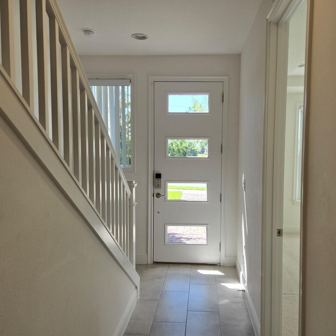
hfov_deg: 57.2
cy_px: 171
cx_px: 184
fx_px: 307
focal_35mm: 28
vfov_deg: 57.3
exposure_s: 1/184
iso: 25
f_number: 1.8
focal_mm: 5.4
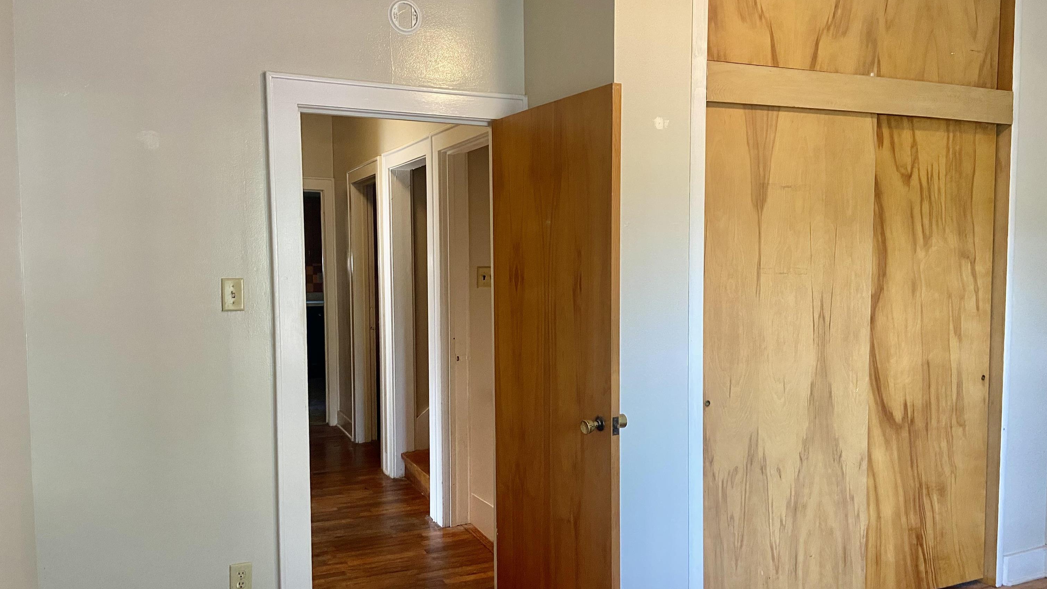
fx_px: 805
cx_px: 518
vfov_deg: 40.2
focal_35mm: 29
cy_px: 310
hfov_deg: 66.1
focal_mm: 4.25
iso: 160
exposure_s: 1/60
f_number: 1.8
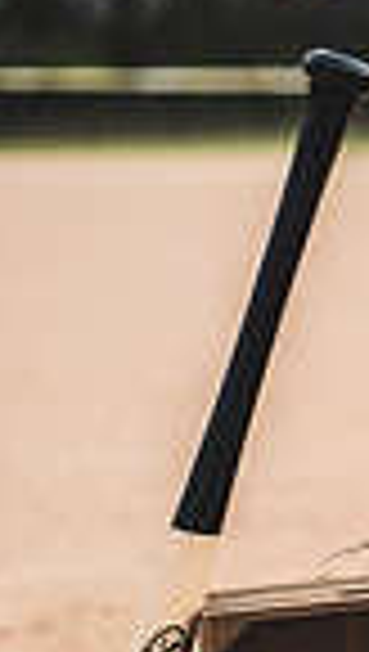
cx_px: 1214
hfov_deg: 5.4
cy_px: 663
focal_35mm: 211
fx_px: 3655
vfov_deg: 10.1
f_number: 2.8
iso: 100
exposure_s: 1/400
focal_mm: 50
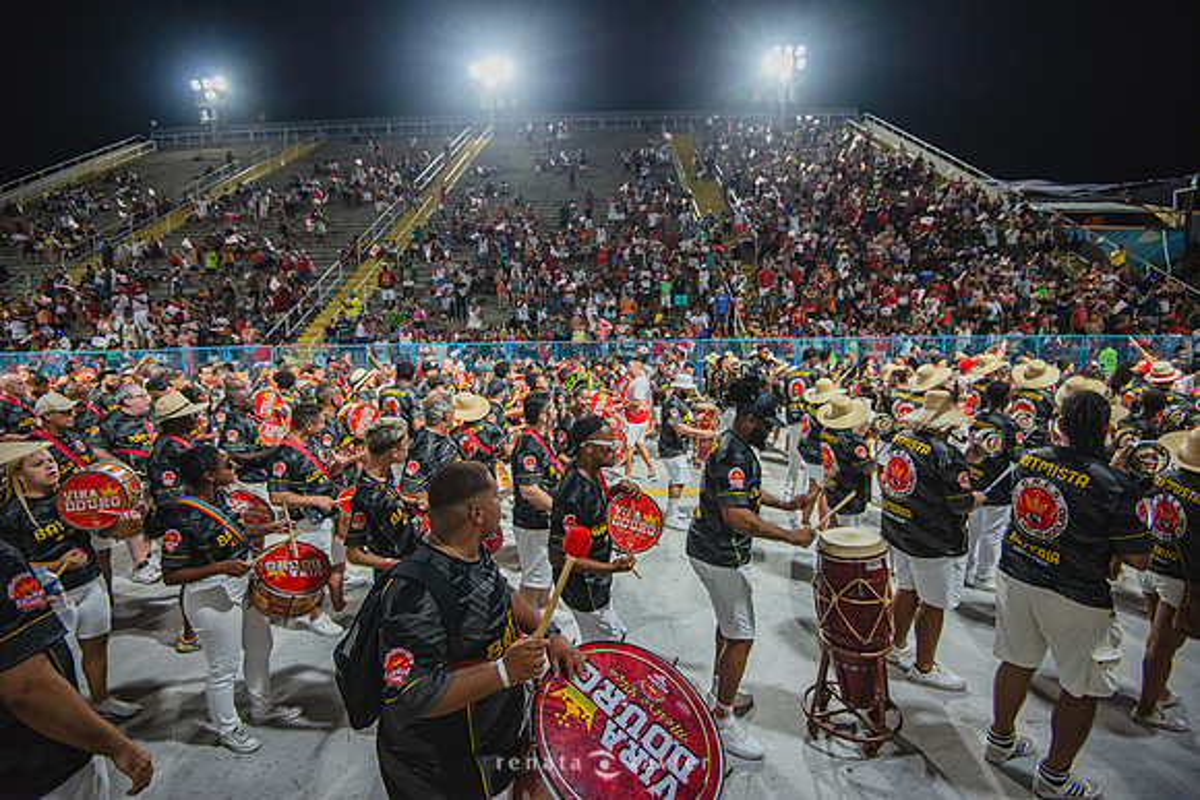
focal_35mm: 16
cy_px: 400
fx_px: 533
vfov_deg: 73.8
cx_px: 600
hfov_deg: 96.7
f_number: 4
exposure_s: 1/250
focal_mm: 16
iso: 2000
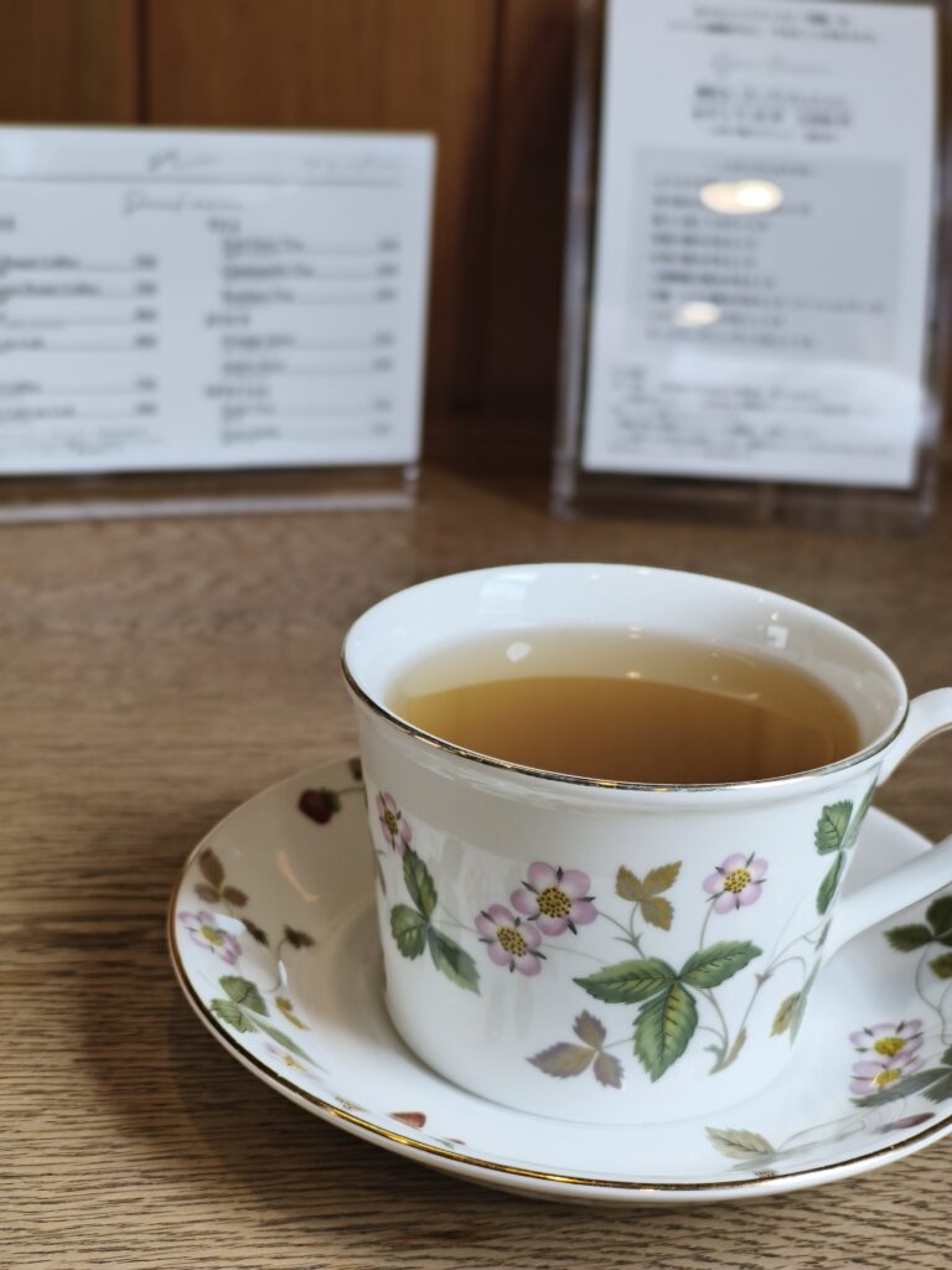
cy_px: 635
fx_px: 1833
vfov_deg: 38.2
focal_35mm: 50
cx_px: 476
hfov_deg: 29.1
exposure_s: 1/100
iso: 204
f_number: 1.85
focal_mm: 7.1
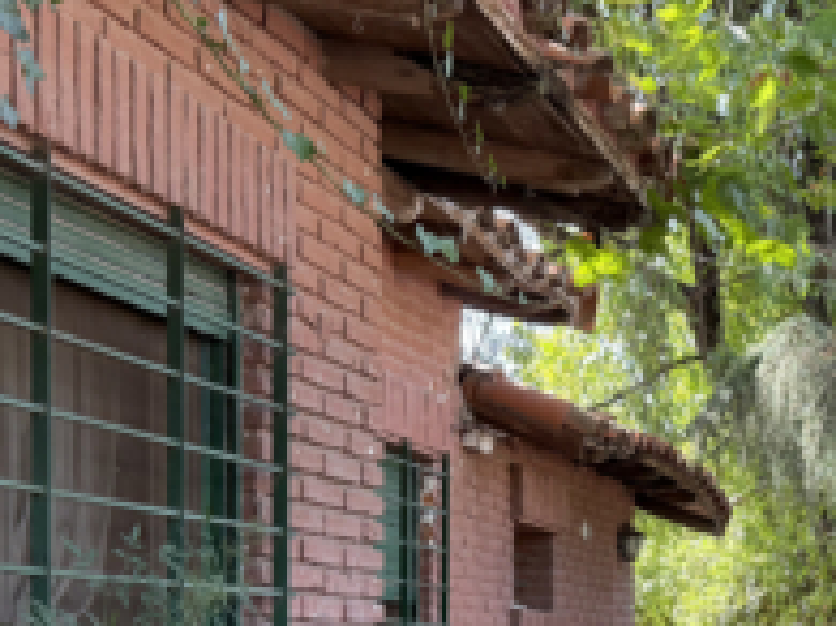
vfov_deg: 19.8
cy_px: 630
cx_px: 802
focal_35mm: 72
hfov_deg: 25.9
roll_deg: +1.4
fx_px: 1738
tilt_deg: +2.4
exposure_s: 1/218
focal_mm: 6.76
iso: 200
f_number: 1.78
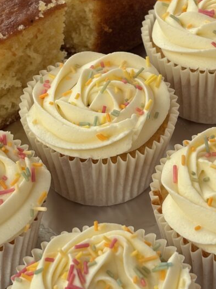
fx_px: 841
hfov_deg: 14.6
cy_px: 126
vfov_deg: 19.4
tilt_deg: -43.0
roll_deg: +0.6
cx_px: 84
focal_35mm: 101
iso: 32
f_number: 1.6
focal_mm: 5.96
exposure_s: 1/121
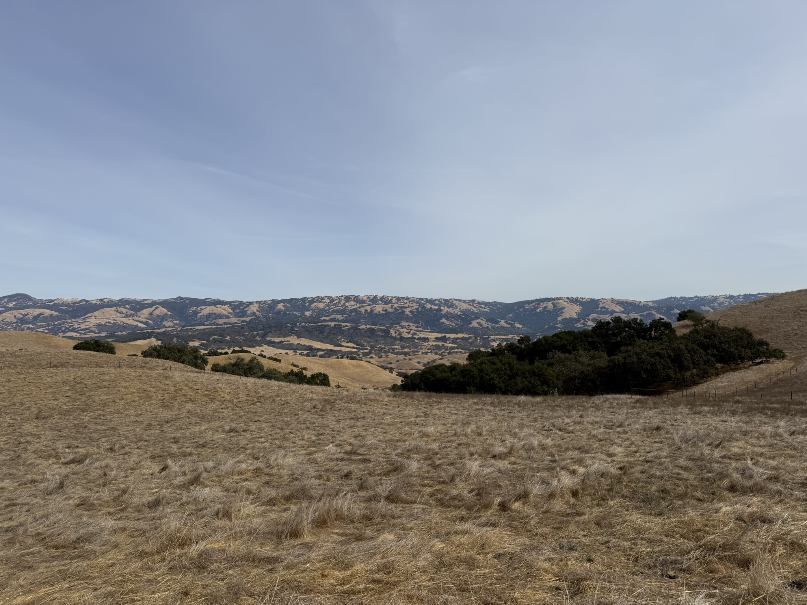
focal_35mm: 24
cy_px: 302
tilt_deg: +2.6
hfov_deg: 71.6
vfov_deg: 56.8
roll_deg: +1.7
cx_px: 404
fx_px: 560
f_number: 1.78
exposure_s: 1/9091
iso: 80
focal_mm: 6.76
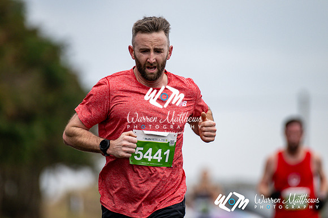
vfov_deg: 3.1
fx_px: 4098
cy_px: 109
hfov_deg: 4.6
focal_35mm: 450
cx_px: 164
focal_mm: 300
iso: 360
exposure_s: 1/1600
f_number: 2.8
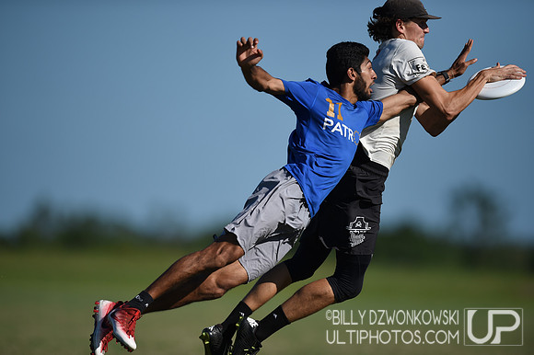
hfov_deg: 5.2
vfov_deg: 3.4
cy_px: 178
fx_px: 5930
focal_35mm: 400
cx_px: 267
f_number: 2.8
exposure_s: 1/8000
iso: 200
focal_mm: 400
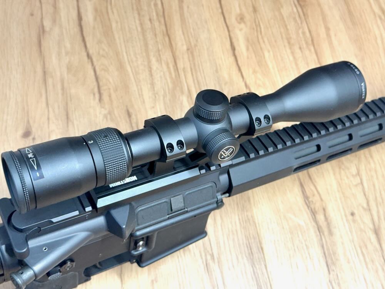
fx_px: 534
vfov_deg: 30.3
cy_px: 144
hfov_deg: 39.7
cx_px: 192
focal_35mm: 48
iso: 160
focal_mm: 6.86
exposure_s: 1/60
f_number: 1.78
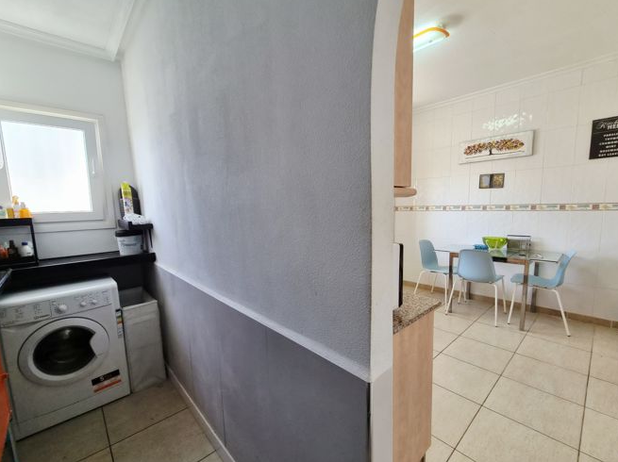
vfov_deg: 85.6
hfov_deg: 102.1
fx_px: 250
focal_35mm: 14
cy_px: 238
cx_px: 315
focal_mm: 2.2
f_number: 2.2
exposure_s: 1/100
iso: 160
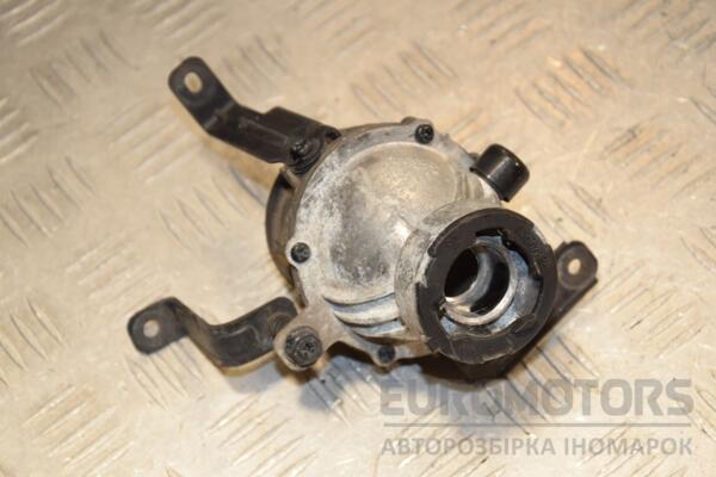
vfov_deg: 13.8
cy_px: 238
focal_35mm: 99
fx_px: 1969
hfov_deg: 20.6
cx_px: 358
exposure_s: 1/200
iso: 800
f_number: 7.1
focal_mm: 66
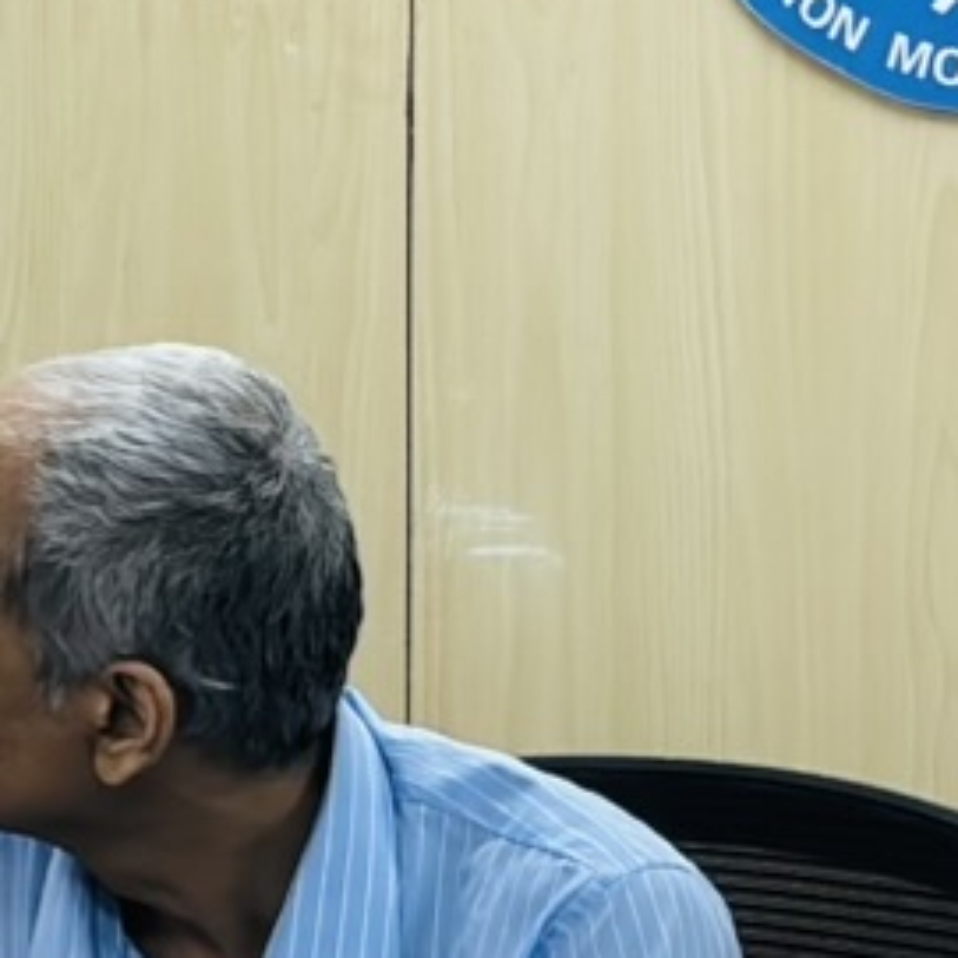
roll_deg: +0.1
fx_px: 7734
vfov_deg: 7.1
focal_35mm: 247
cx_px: -1188
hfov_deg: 6.8
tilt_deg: -1.8
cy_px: 32
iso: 64
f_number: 1.6
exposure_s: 1/100
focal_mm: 5.96
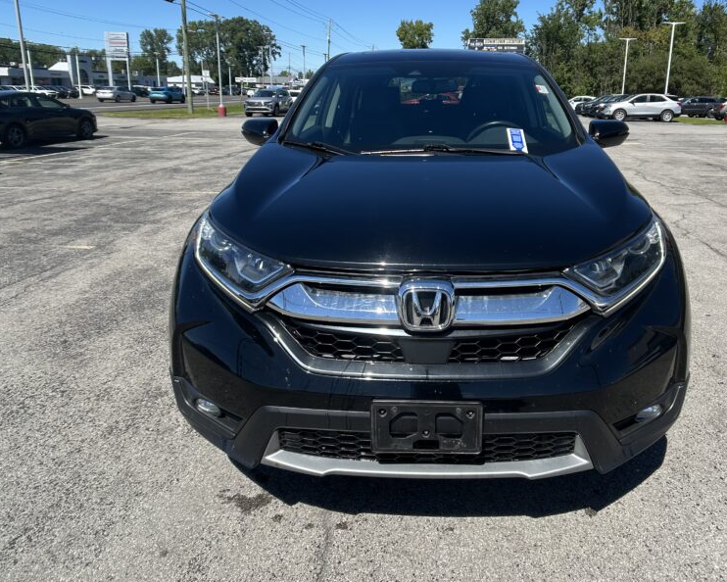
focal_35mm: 35
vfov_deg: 41.9
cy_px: 219
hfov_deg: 51.4
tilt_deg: -12.6
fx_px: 753
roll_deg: +0.4
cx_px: 403
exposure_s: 1/3257
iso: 50
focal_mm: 5.7
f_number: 1.5
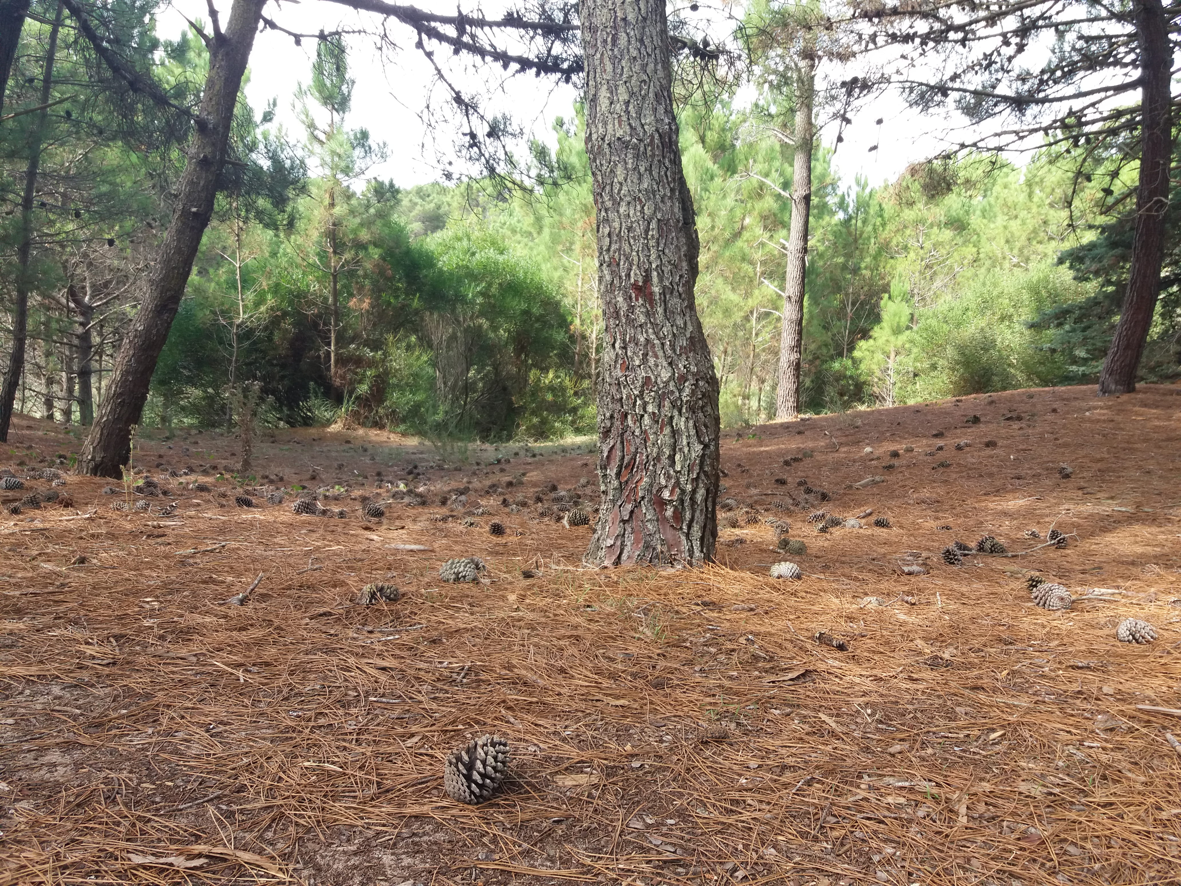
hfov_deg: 63.4
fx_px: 955
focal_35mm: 28
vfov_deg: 49.7
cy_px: 443
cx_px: 590
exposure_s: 1/163
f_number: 1.9
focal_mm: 3.7
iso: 64
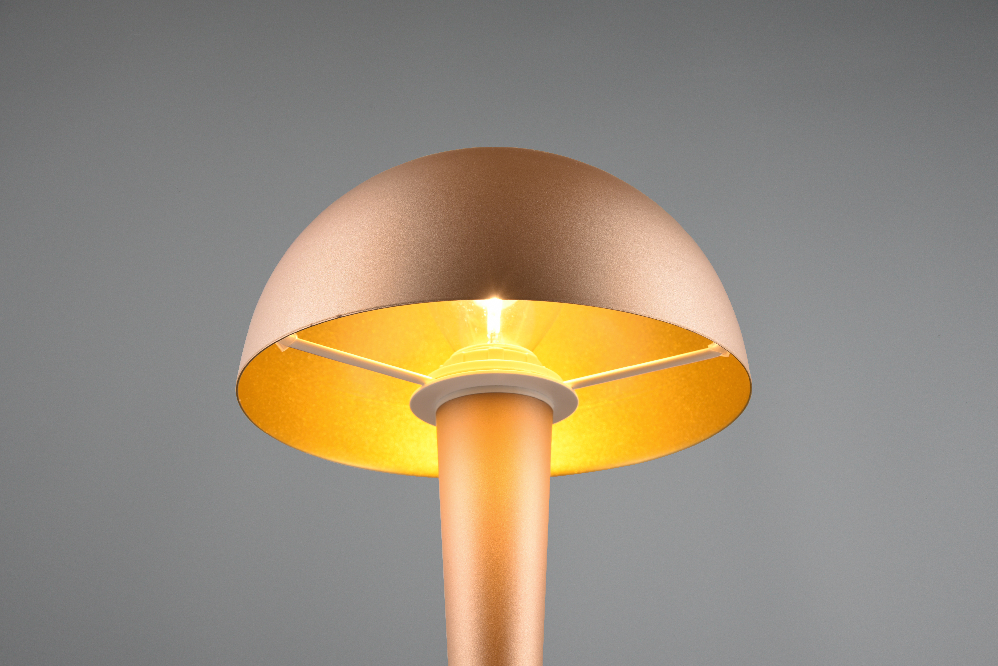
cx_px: 499
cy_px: 333
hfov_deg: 39.6
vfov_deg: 27.0
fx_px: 1387
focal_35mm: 50
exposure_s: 1/8
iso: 100
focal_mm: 50
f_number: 11
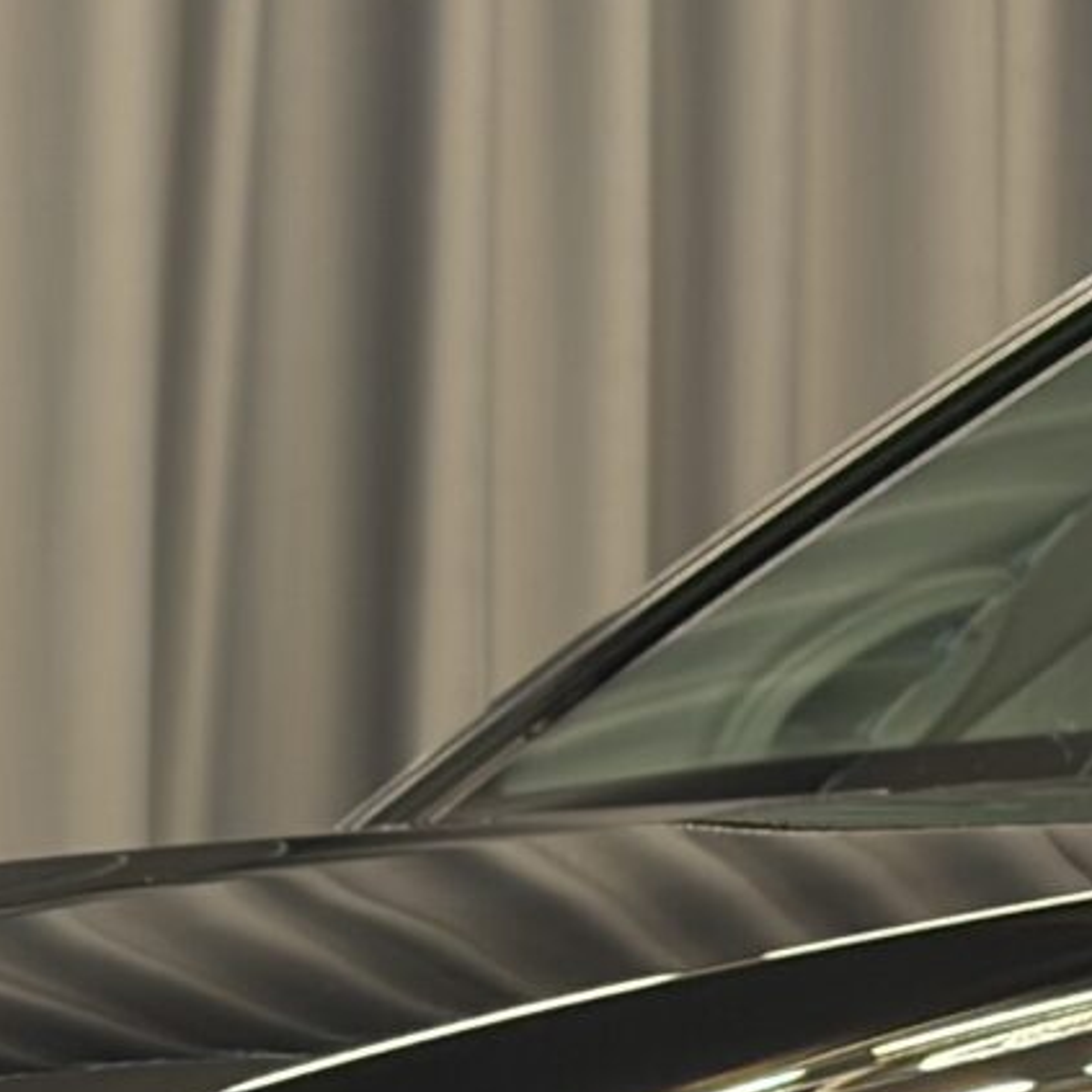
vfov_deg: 6.2
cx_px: -434
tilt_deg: -2.3
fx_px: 9922
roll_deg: +0.1
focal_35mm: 278
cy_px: 1828
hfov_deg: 6.2
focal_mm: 5.96
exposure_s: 1/100
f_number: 1.6
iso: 80
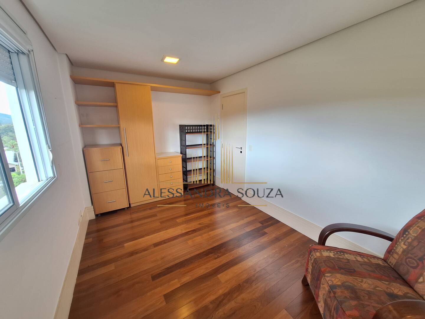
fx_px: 160
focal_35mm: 13
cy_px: 160
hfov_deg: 106.2
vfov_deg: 89.9
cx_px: 212
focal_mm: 1.74
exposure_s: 1/40
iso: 50
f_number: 2.2
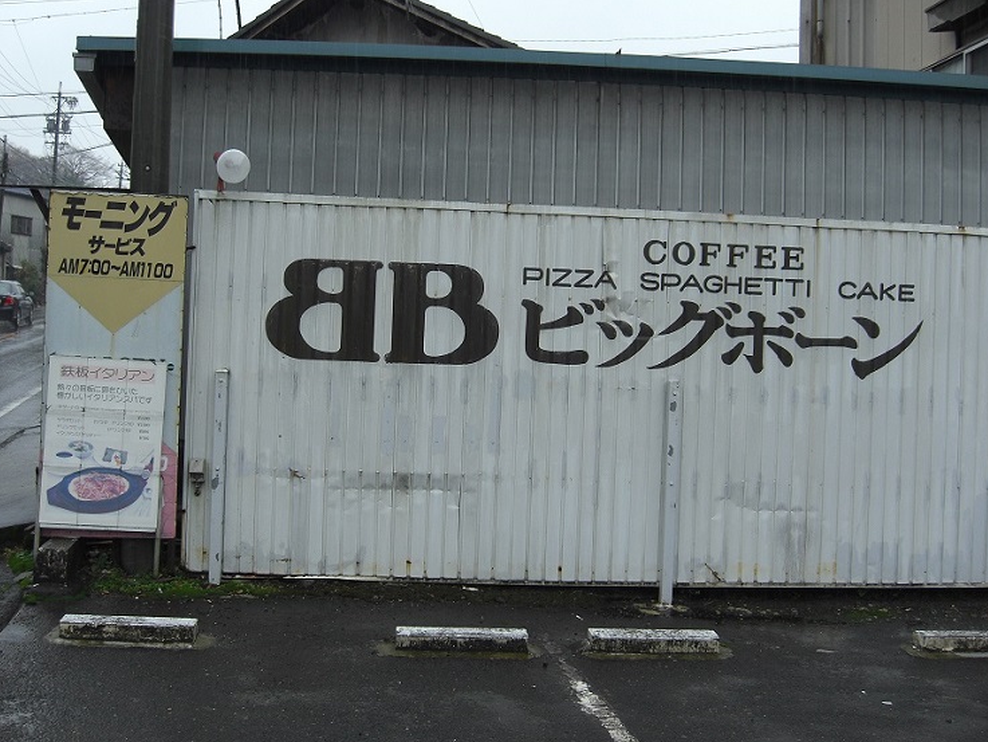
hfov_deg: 46.8
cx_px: 477
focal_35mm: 40
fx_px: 1142
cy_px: 364
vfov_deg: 36.0
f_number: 2.8
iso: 80
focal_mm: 7.9
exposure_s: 1/100
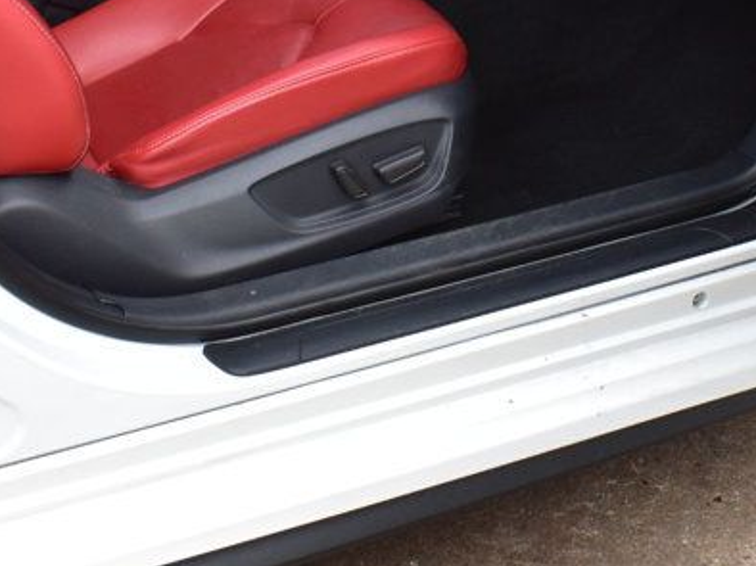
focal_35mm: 75
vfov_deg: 19.0
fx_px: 1637
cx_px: 606
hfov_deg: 25.5
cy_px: -21
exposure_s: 1/160
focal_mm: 20
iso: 400
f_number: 9
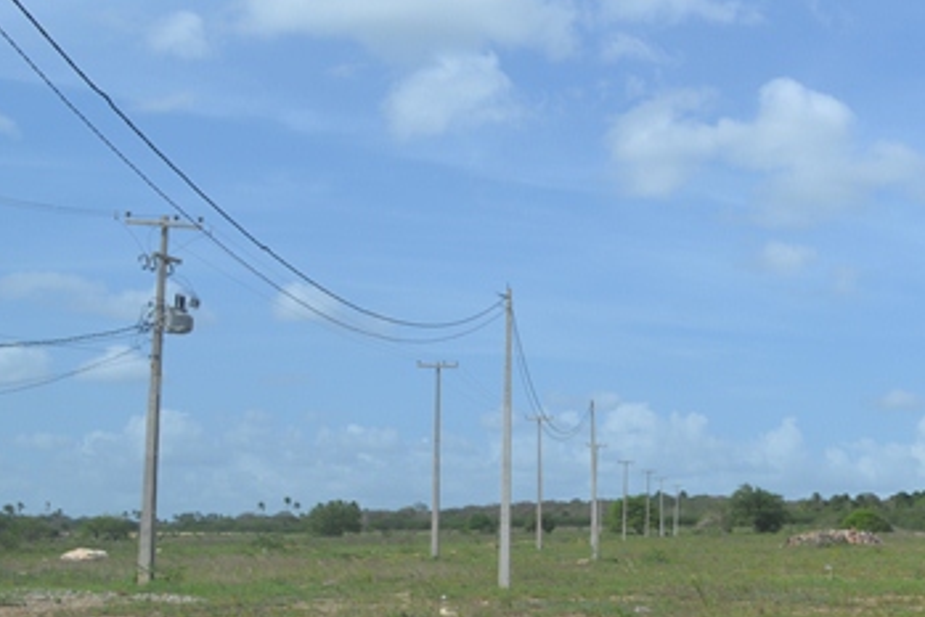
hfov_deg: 29.3
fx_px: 1696
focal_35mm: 66
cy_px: 520
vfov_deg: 20.3
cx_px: 819
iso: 100
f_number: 8
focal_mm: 24
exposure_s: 1/250
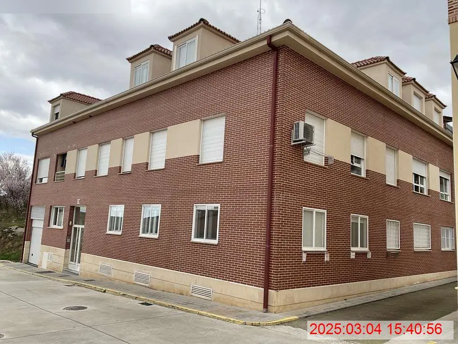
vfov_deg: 48.2
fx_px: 384
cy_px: 172
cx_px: 229
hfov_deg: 61.7
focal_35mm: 29
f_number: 1.8
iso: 16
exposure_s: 1/335
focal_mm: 3
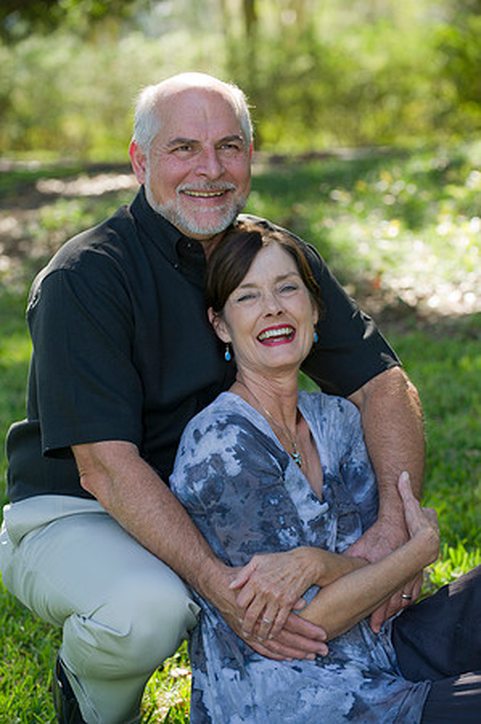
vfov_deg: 17.1
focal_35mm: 120
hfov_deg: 11.4
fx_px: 2410
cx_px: 240
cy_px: 362
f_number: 4
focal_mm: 120
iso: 250
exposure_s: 1/160
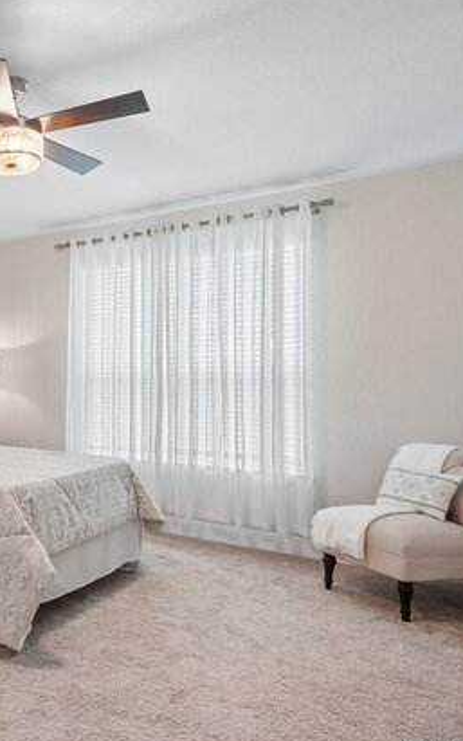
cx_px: -32
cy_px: 374
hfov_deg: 38.9
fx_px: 545
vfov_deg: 68.4
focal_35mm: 27
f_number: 10
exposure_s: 1/20
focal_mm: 17
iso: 800
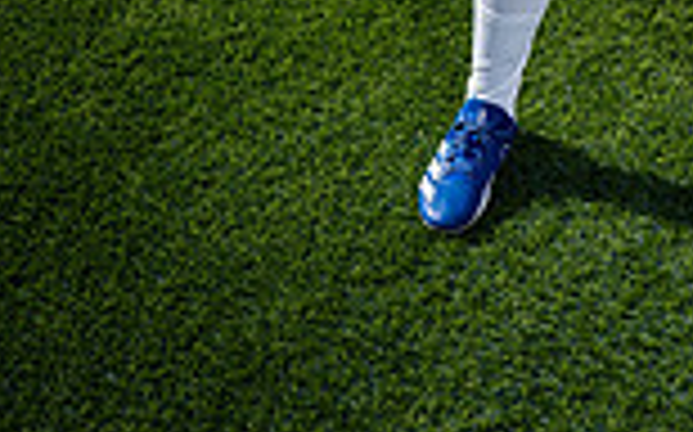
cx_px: 657
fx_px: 1906
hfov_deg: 20.1
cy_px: -526
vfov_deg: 11.3
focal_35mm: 101
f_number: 8
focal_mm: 34
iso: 125
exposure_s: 1/250
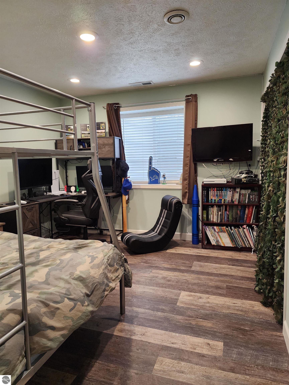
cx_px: 144
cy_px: 192
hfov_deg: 58.9
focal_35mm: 23
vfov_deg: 73.9
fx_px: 256
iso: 400
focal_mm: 6.4
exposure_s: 1/120
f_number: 1.8
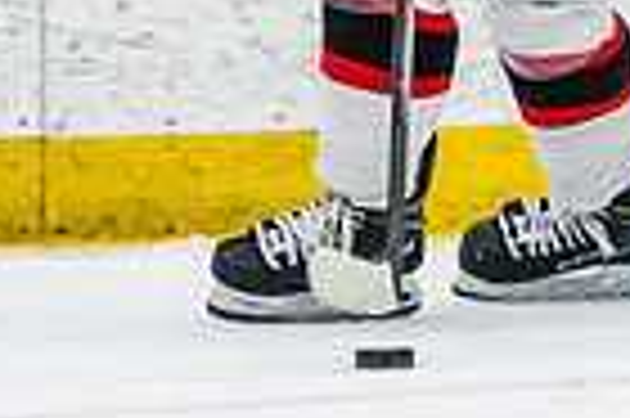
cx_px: 637
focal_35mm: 1551
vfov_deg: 0.9
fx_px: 27111
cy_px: -155
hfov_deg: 1.3
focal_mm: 160
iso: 3200
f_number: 2.8
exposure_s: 1/640
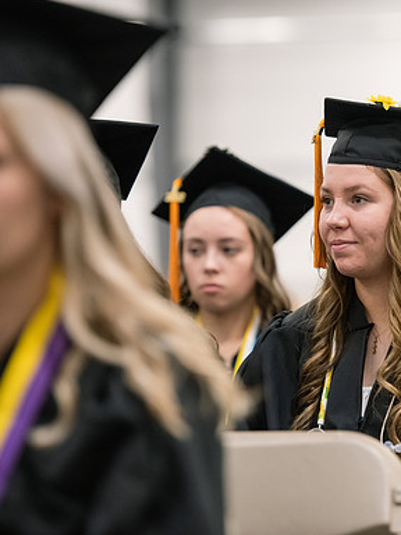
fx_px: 3367
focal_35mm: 218
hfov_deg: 6.8
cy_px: 268
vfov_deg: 9.1
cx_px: 361
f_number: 3.2
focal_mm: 150
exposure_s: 1/200
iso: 3200
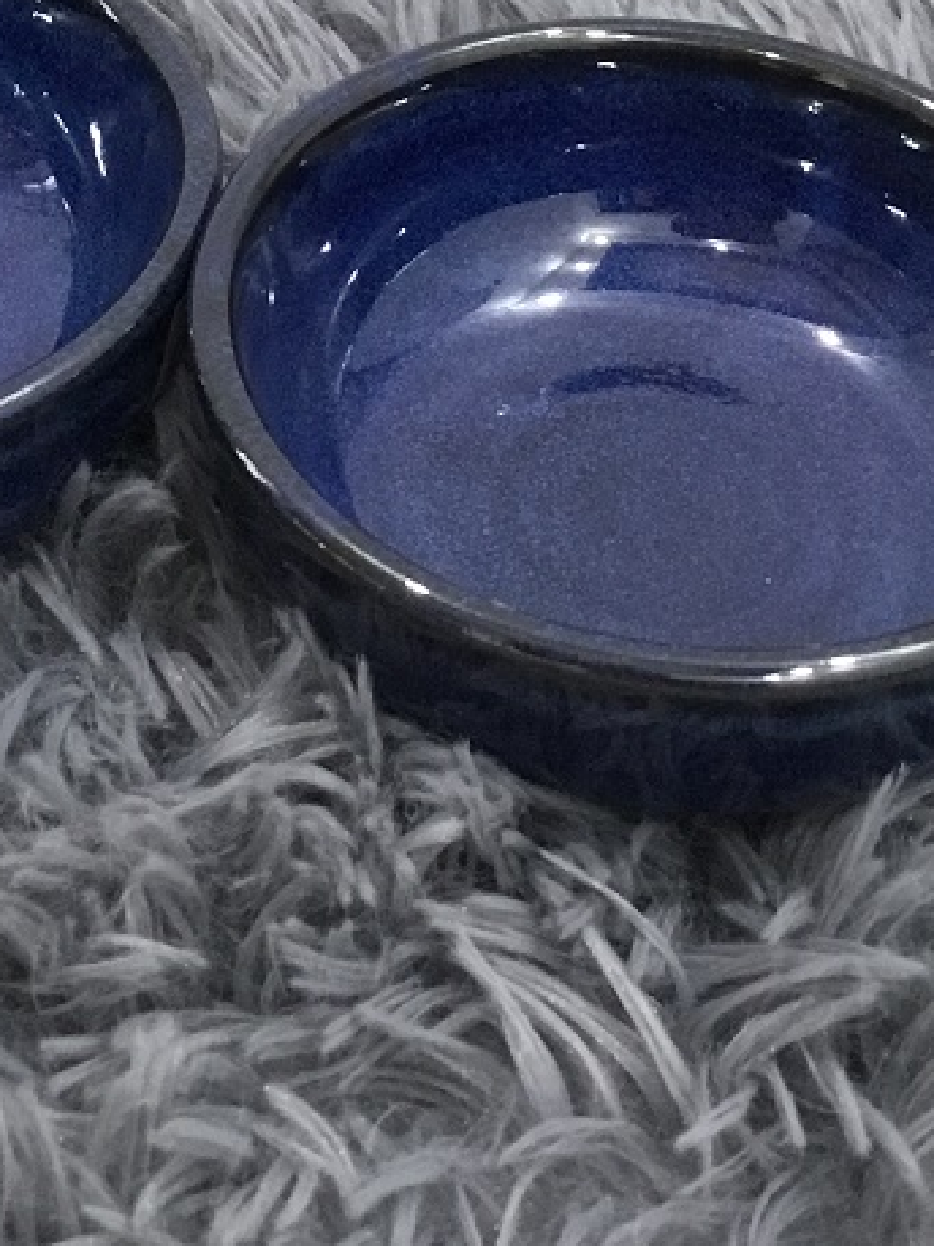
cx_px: 280
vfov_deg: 23.0
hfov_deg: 18.1
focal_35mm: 81
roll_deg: +0.4
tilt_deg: -35.5
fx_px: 2915
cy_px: -52
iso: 160
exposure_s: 1/33
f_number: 2.4
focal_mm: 3.3
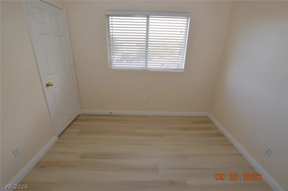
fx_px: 120
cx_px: 144
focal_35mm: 15
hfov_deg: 100.5
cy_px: 96
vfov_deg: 77.2
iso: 400
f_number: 5
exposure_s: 1/100
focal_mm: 10
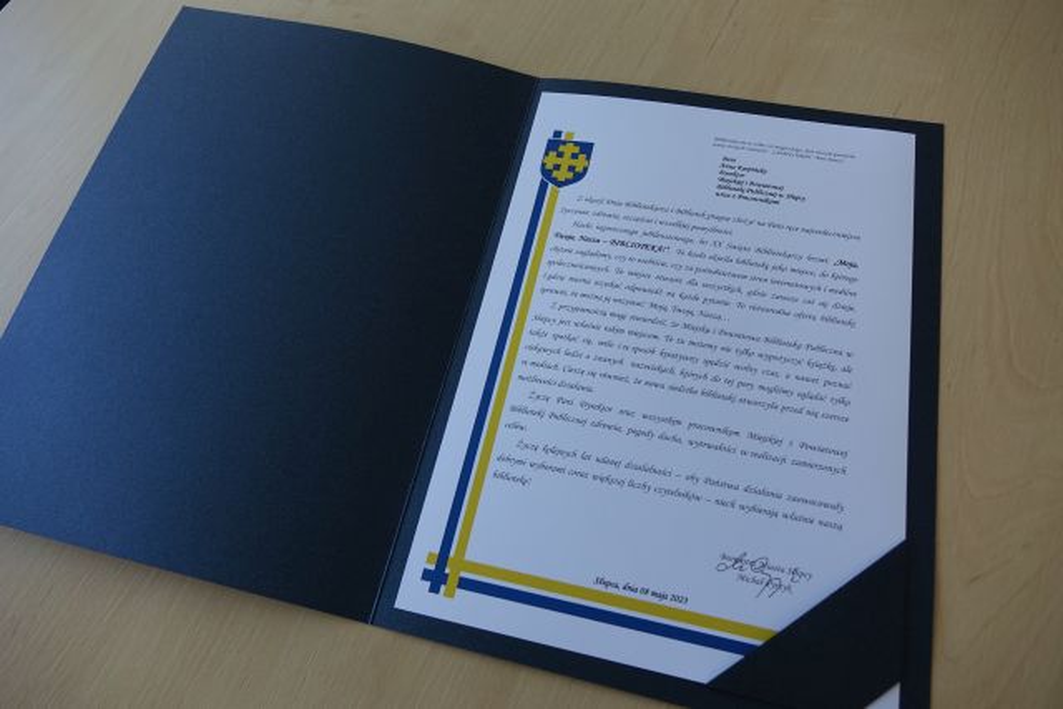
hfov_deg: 73.7
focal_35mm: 24
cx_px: 532
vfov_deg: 53.2
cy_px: 354
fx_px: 709
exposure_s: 1/125
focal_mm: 8.8
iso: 125
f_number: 2.8
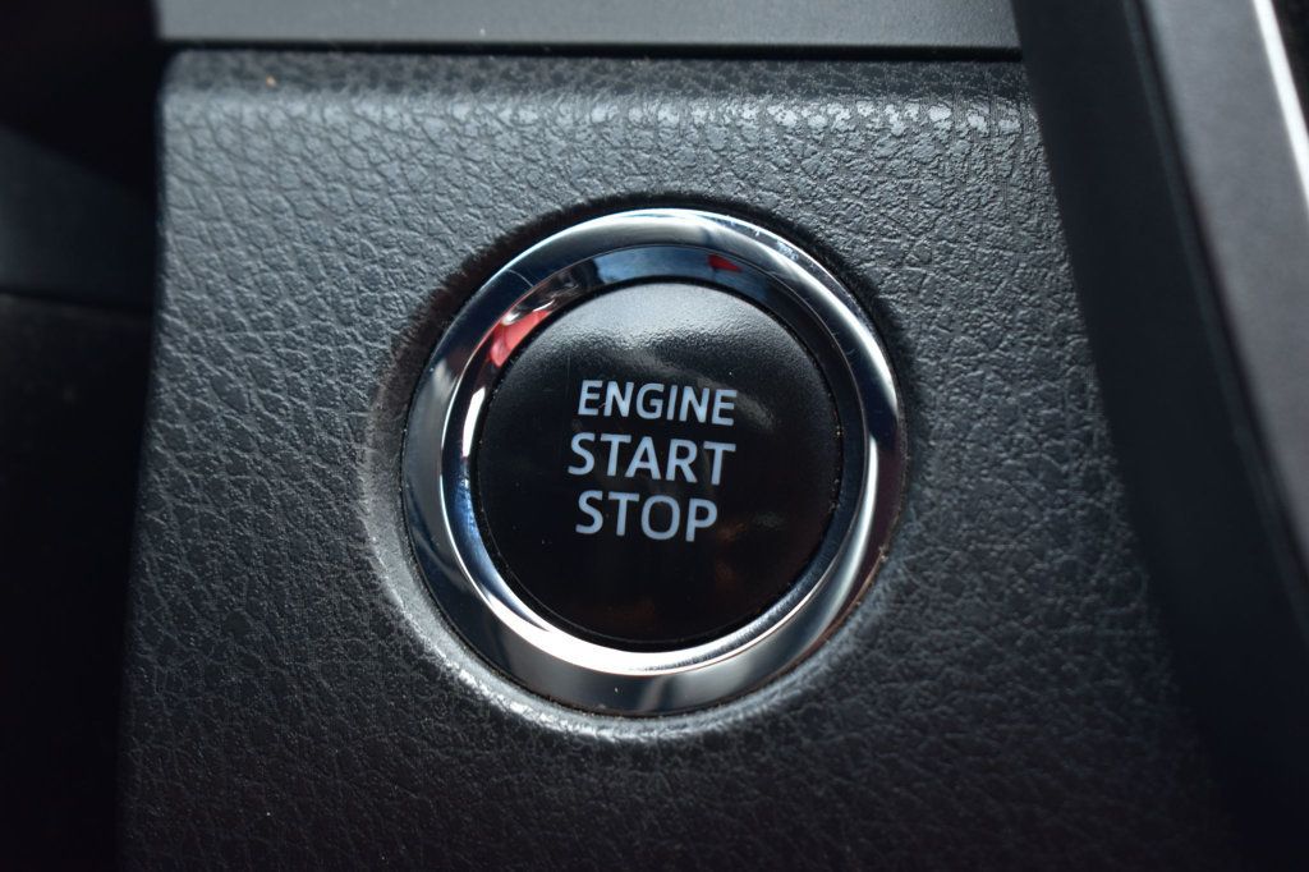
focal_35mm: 82
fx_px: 2999
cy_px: 436
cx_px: 654
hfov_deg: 24.6
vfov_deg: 16.5
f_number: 7.1
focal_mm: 55
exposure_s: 1/40
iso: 400
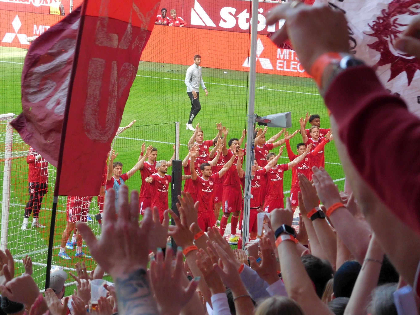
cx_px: 210
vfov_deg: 7.4
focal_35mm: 200
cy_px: 158
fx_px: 2427
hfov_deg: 9.9
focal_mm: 35.7
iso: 400
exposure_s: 1/200
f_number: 5.4
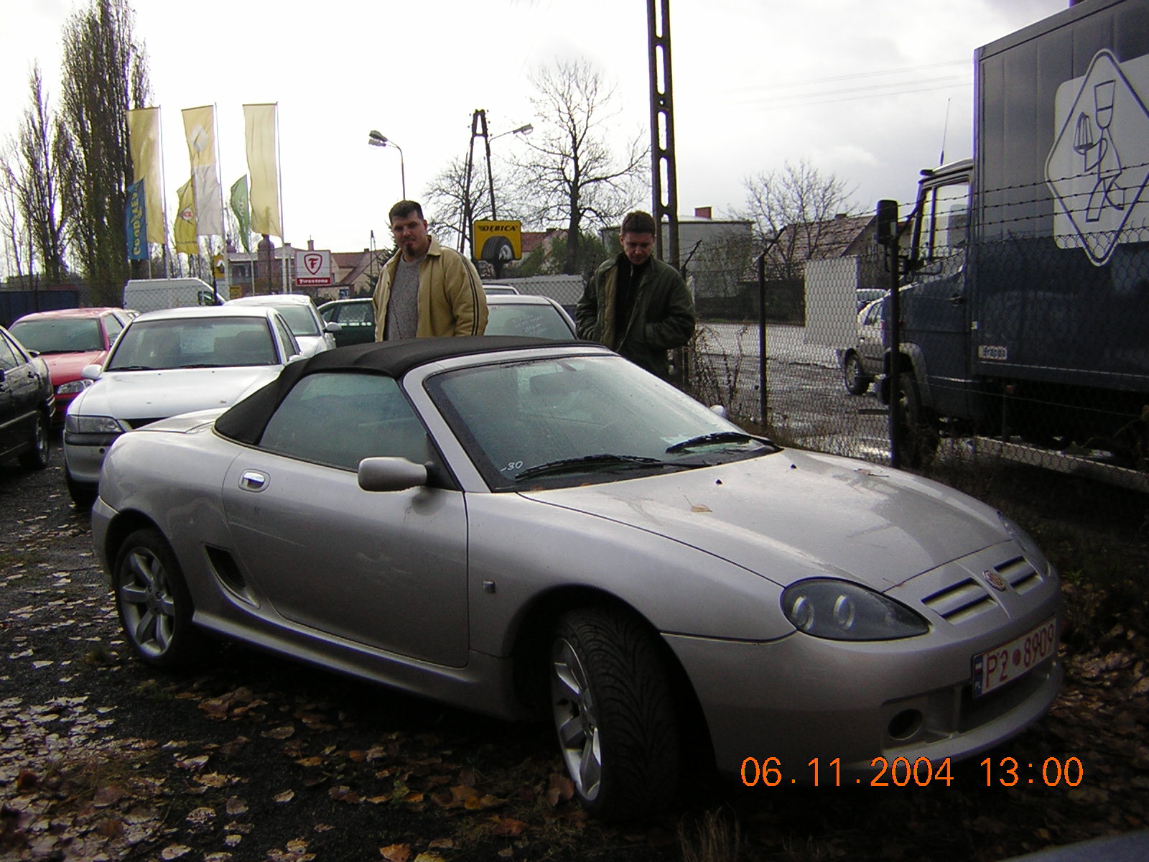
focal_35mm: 36
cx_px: 574
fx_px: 1195
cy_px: 431
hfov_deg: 51.4
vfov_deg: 39.7
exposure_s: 1/621
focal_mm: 4.7
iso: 50
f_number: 2.6
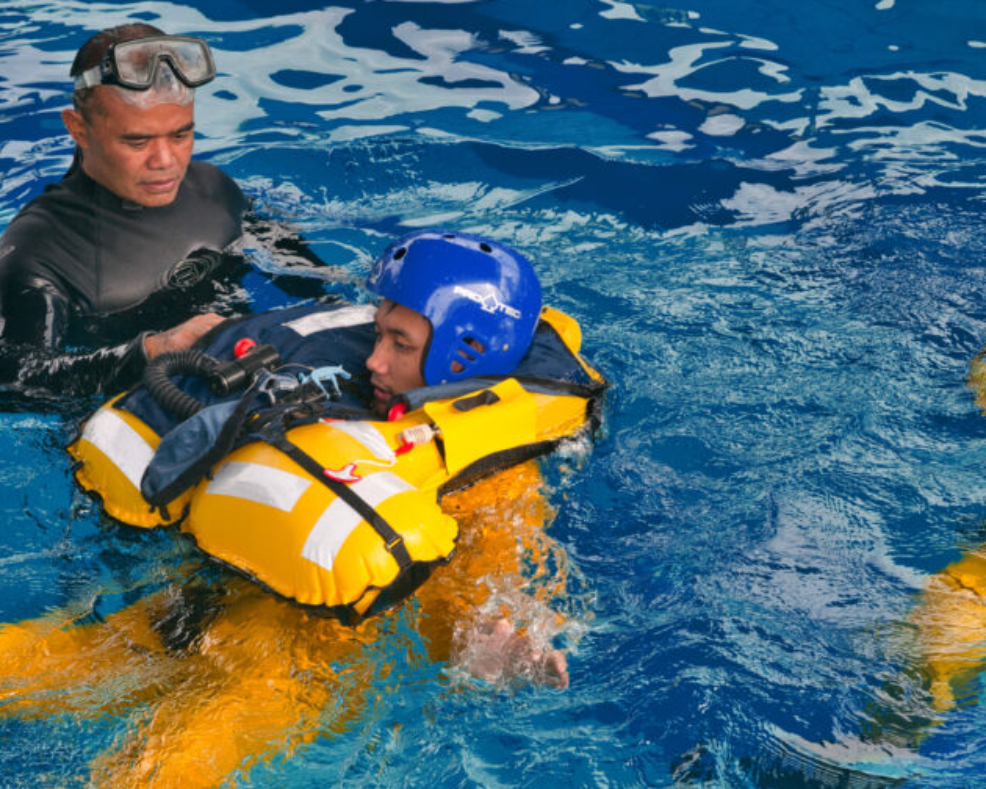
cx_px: 548
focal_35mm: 120
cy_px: 394
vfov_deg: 12.9
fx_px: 3502
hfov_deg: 16.0
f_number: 9
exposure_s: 1/250
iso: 500
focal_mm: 70
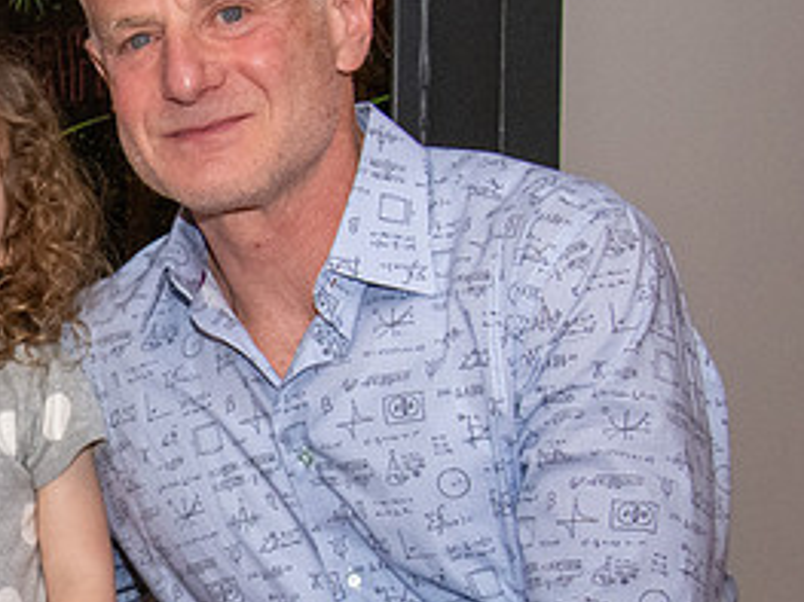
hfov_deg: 13.0
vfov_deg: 10.0
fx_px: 3436
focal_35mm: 148
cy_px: 409
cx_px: -152
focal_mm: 40
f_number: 10
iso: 5000
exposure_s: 1/100
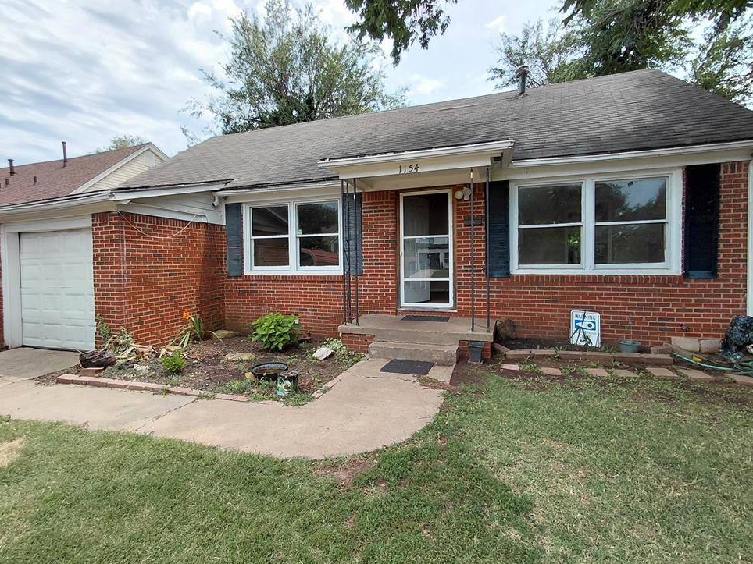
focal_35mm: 17
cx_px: 360
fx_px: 370
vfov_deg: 74.7
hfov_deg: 91.0
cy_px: 276
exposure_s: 1/638
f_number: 2.2
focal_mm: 1.64
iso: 40
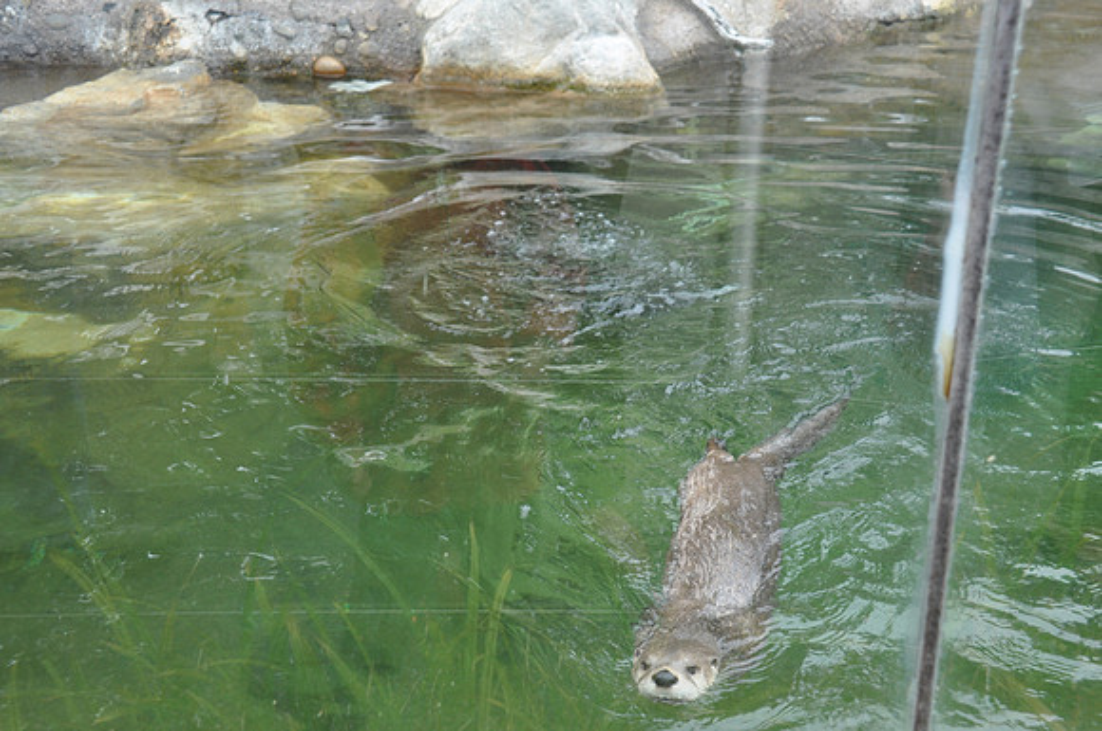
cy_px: 366
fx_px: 1742
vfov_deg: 23.7
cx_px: 551
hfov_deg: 35.1
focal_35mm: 57
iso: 320
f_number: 7.1
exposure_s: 1/200
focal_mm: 38
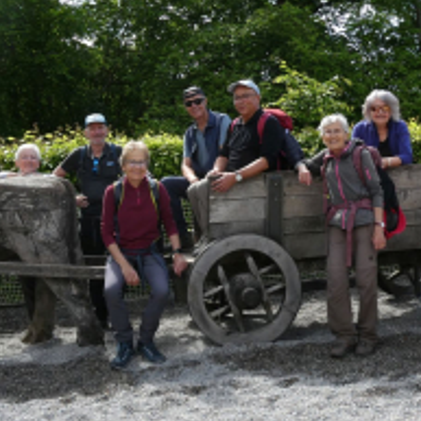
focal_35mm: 47
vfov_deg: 36.0
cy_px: 190
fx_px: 647
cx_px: 219
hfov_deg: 36.1
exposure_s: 1/320
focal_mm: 4.3
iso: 80
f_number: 3.3
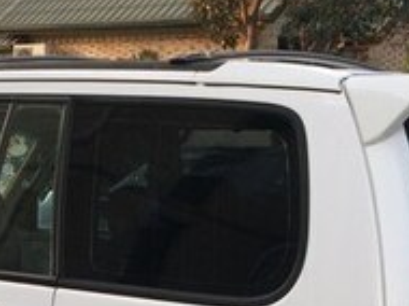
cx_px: 45
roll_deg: -0.4
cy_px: 367
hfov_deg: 19.1
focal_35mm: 101
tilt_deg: -10.6
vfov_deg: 14.2
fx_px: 1192
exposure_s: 1/100
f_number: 2.2
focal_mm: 4.15
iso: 50
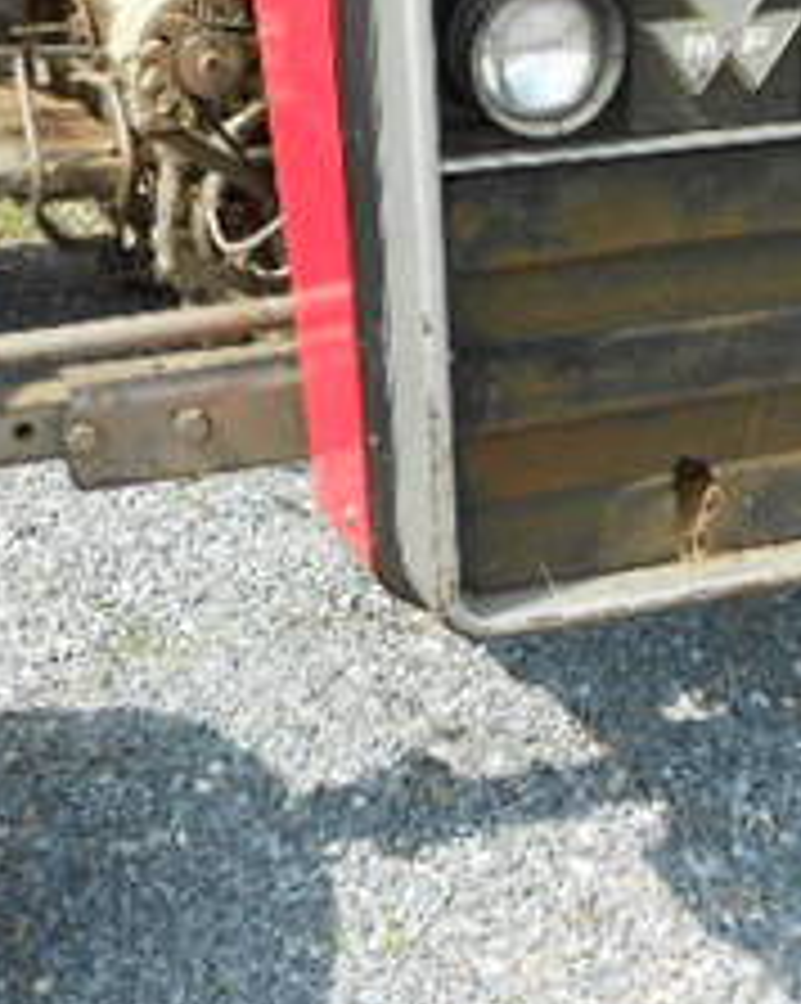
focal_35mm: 62
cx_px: 310
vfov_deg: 29.9
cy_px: 221
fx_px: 1840
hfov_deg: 24.5
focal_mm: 4.6
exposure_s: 1/320
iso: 80
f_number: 3.2
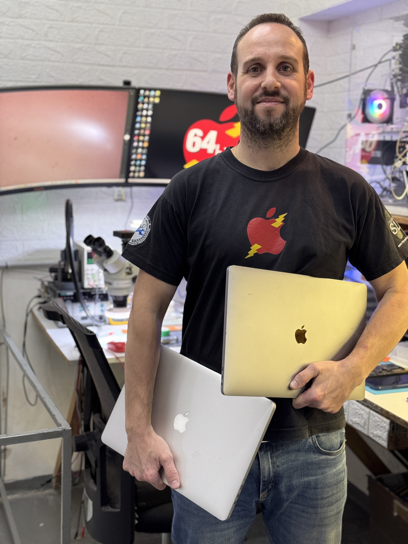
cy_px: 272
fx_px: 754
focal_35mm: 48
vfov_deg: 39.7
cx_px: 204
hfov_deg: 30.3
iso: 250
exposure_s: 1/50
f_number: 1.78
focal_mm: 6.76
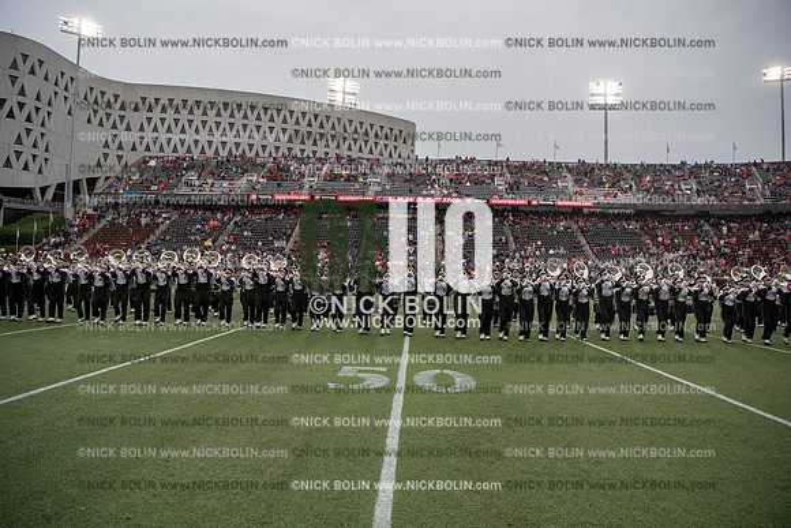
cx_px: 396
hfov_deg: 73.7
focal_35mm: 24
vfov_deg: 53.2
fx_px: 527
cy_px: 264
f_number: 3.5
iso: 250
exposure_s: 1/800
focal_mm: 24
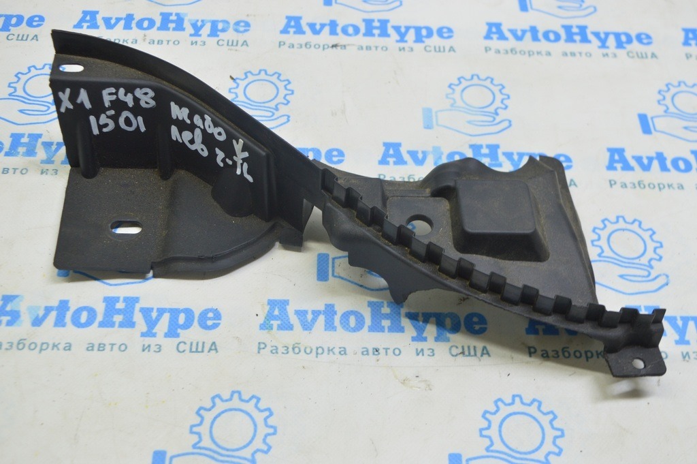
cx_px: 348
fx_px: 900
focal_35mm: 46
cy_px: 232
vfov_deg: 28.9
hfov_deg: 42.4
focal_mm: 31
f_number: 5.6
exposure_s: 1/20
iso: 400
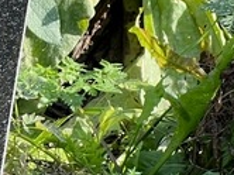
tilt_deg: -31.1
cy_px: -28
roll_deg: -5.4
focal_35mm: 372
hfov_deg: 5.2
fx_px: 2511
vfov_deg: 4.0
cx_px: -269
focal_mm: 9
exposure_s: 1/133
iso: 32
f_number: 2.8
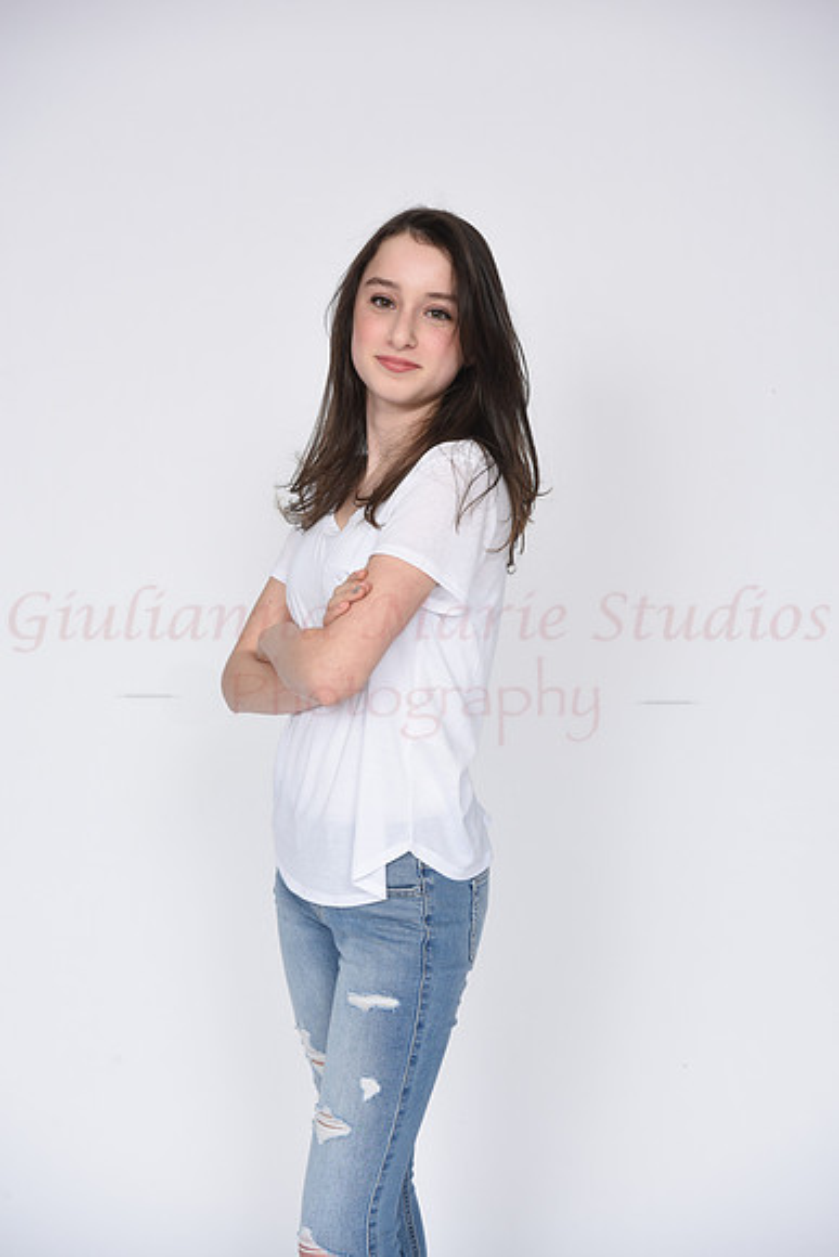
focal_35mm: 50
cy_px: 628
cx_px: 420
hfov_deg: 27.0
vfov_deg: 39.6
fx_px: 1747
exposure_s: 1/125
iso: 160
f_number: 8
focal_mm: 50
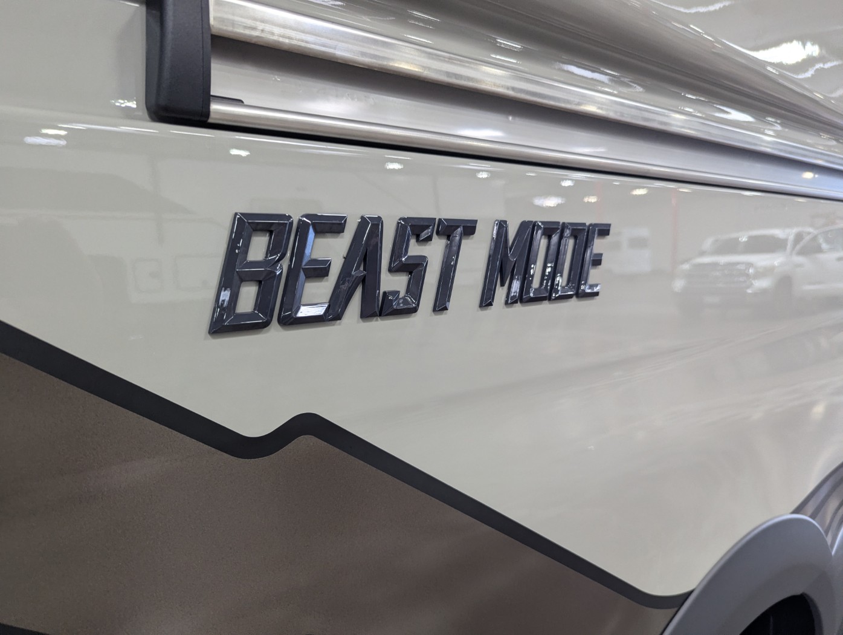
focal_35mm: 24
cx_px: 422
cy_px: 318
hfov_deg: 71.5
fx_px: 585
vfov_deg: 56.9
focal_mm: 6.81
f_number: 1.85
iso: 208
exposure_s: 1/120
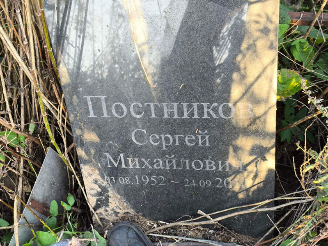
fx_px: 474
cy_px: 123
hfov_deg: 38.2
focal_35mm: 50
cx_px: 164
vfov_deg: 29.1
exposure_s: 1/50
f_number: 1.7
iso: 100
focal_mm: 4.71
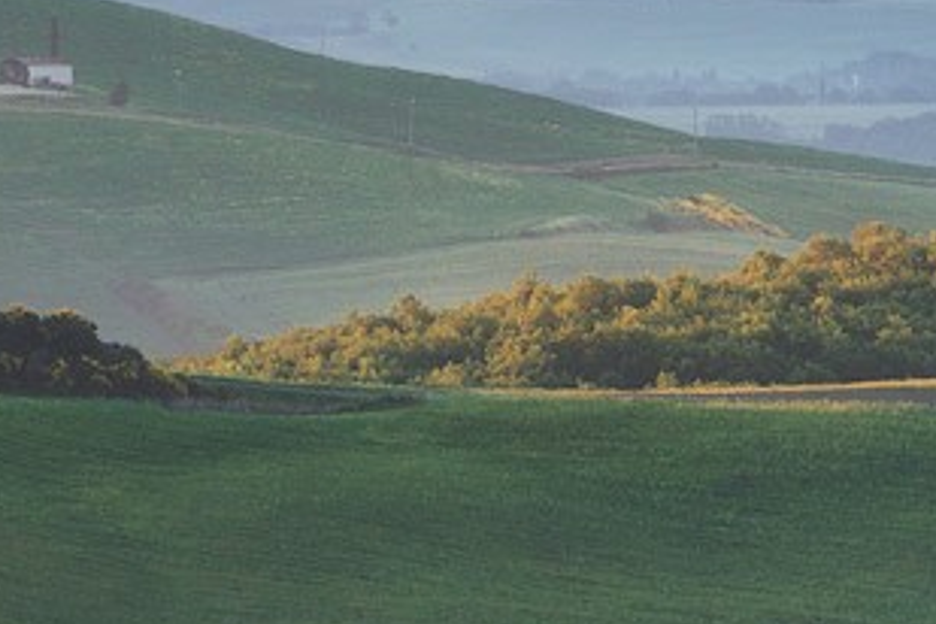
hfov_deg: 2.2
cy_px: 1266
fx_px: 24906
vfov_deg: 1.4
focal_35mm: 958
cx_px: 851
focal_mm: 185
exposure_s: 1/20
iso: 100
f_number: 11
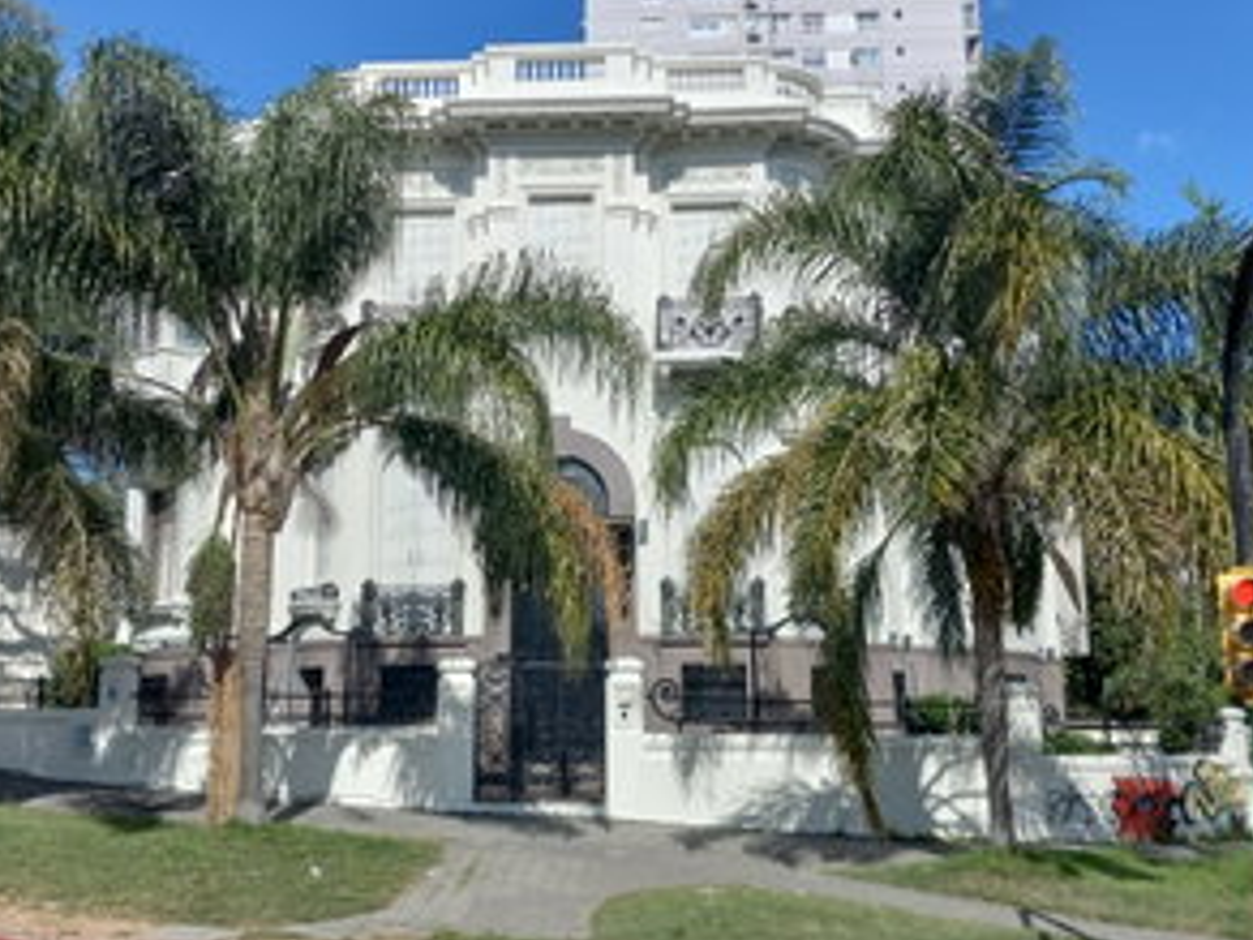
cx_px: 571
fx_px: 1339
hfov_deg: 50.1
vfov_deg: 38.7
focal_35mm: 37
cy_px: 498
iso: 40
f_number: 1.8
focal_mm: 3.94
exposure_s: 1/2584
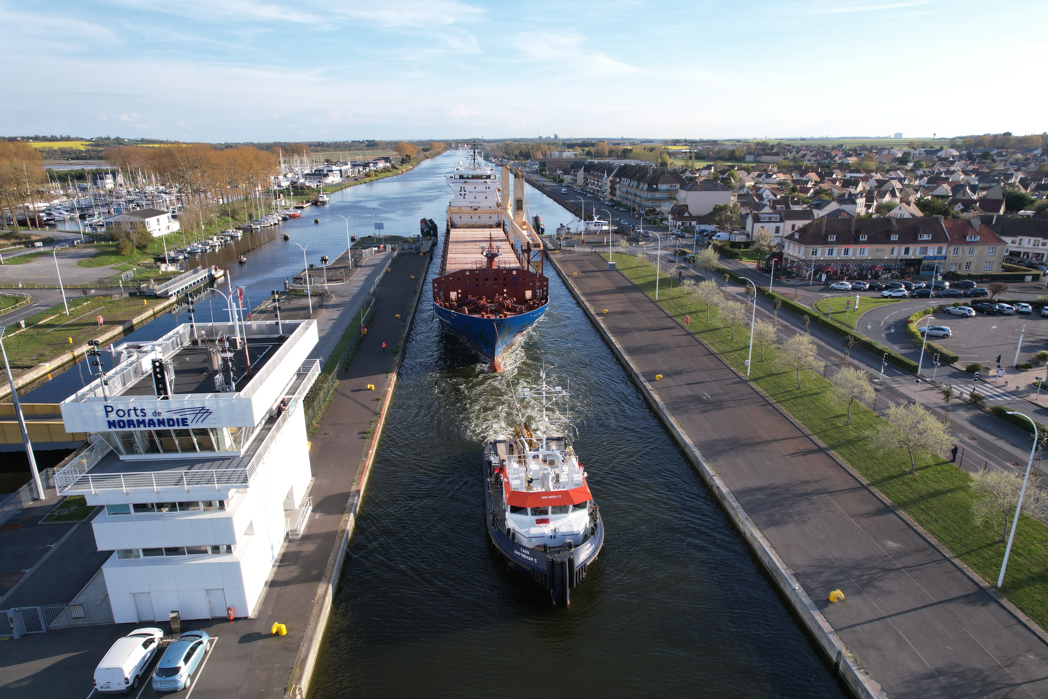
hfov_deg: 78.6
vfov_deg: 57.2
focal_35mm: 22
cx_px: 524
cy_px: 350
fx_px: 640
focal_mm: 8.38
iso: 100
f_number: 2.8
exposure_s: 1/1000
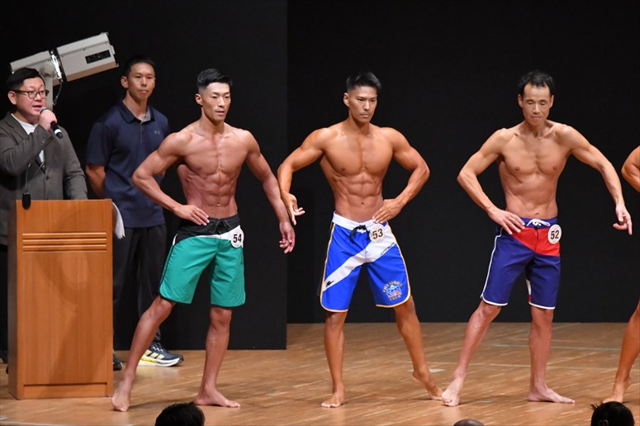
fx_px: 4798
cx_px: 320
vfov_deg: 5.1
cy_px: 213
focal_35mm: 270
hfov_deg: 7.6
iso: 8000
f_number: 5.6
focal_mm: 180
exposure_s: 1/400
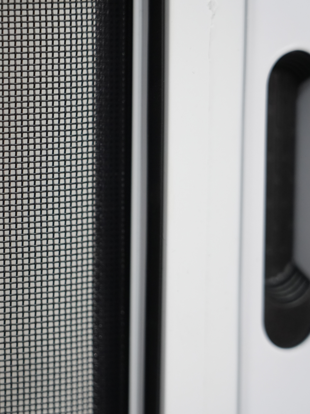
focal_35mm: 152
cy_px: 207
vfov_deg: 13.0
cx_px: 52
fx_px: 1815
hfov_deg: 9.7
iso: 1600
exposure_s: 1/100
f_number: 4
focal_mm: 105
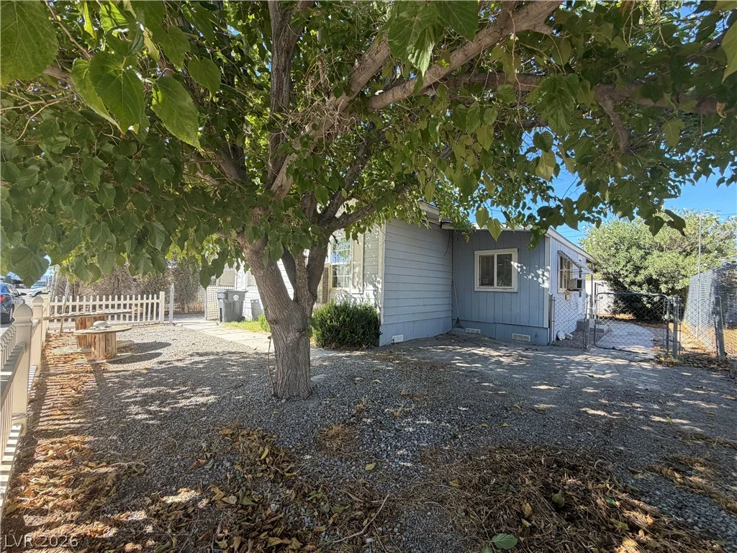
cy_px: 276
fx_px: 298
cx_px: 368
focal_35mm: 14
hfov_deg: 102.1
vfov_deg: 85.7
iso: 50
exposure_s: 1/233
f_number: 2.2
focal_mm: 2.22
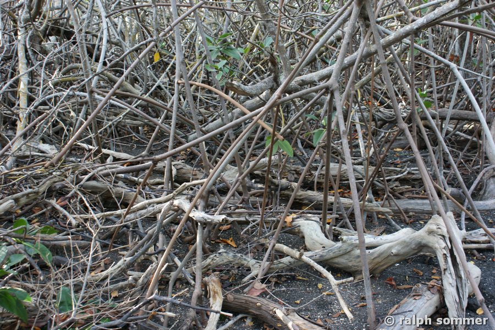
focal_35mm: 45
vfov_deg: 29.8
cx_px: 248
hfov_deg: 43.6
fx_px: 618
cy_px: 165
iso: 400
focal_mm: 30
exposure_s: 1/25
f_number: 5
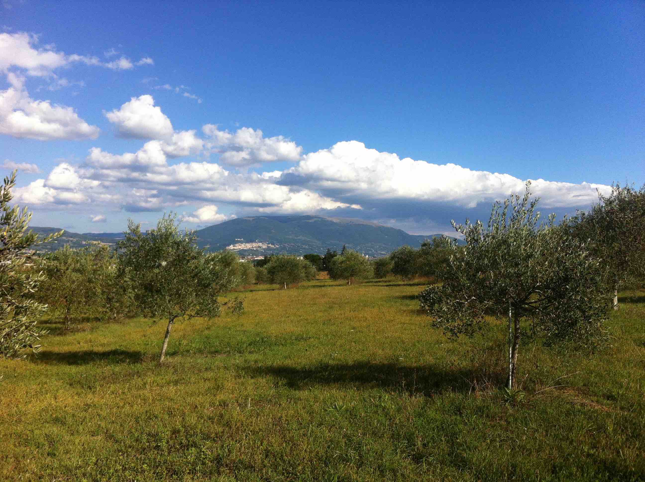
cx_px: 322
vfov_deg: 40.6
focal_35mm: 35
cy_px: 241
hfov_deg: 52.7
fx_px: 651
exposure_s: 1/1885
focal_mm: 3.85
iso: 80
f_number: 2.8
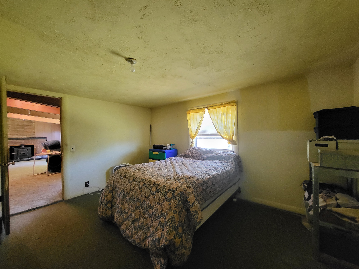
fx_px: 135
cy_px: 134
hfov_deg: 106.2
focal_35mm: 13
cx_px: 180
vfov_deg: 89.9
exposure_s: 1/30
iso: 500
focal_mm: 1.74
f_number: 2.2
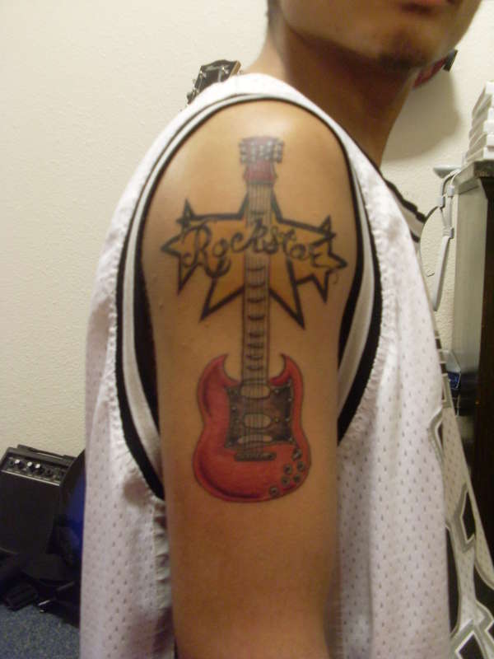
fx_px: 723
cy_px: 330
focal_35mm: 38
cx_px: 247
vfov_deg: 49.0
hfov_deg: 37.7
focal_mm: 6.3
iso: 200
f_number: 3
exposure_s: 1/6
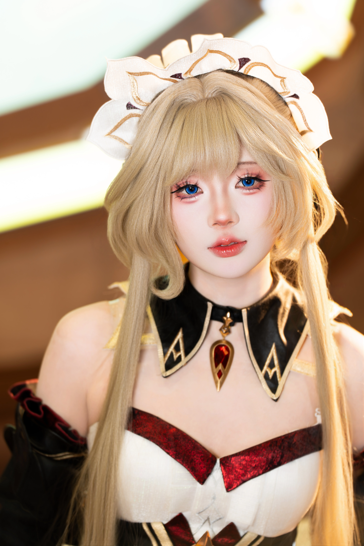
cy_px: 273
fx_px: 2988
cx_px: 182
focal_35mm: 197
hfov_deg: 7.0
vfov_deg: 10.4
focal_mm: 197
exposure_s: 1/100
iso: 320
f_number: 2.8
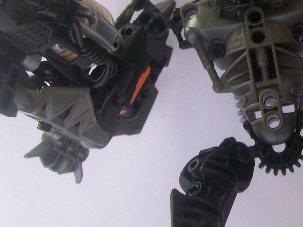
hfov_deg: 21.9
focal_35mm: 86
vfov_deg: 17.1
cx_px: 309
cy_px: 92
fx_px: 753
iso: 80
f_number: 2.7
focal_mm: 6
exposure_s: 1/37.8
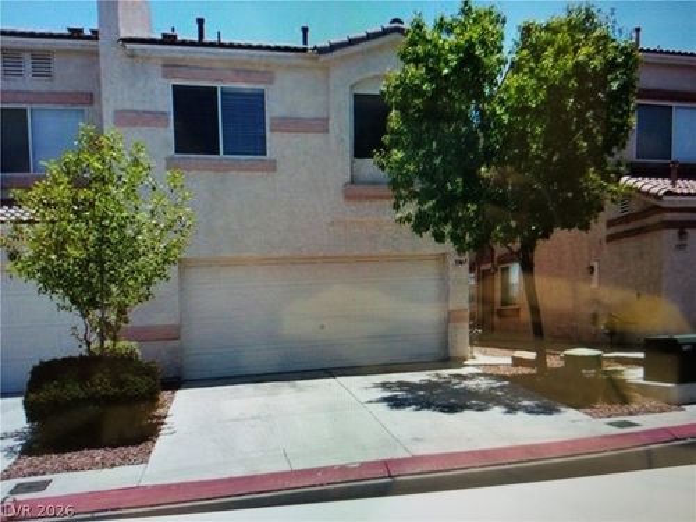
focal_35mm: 26
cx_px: 348
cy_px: 261
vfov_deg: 53.1
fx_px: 523
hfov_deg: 67.3
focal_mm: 4.3
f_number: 1.7
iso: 250
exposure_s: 1/120
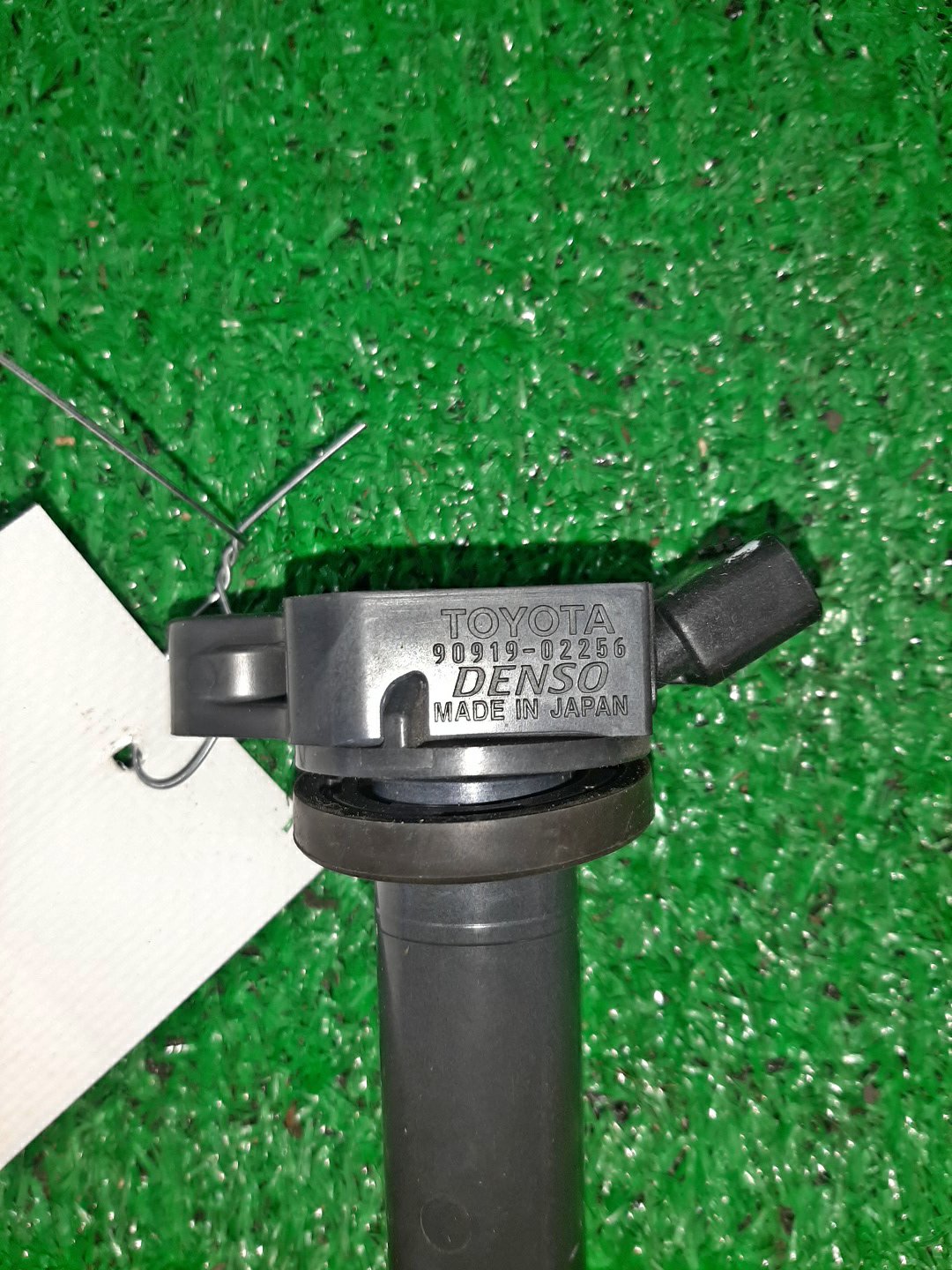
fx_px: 953
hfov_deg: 53.1
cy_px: 635
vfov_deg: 67.3
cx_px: 476
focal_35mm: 26
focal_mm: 3.93
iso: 45
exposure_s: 1/50
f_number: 1.7
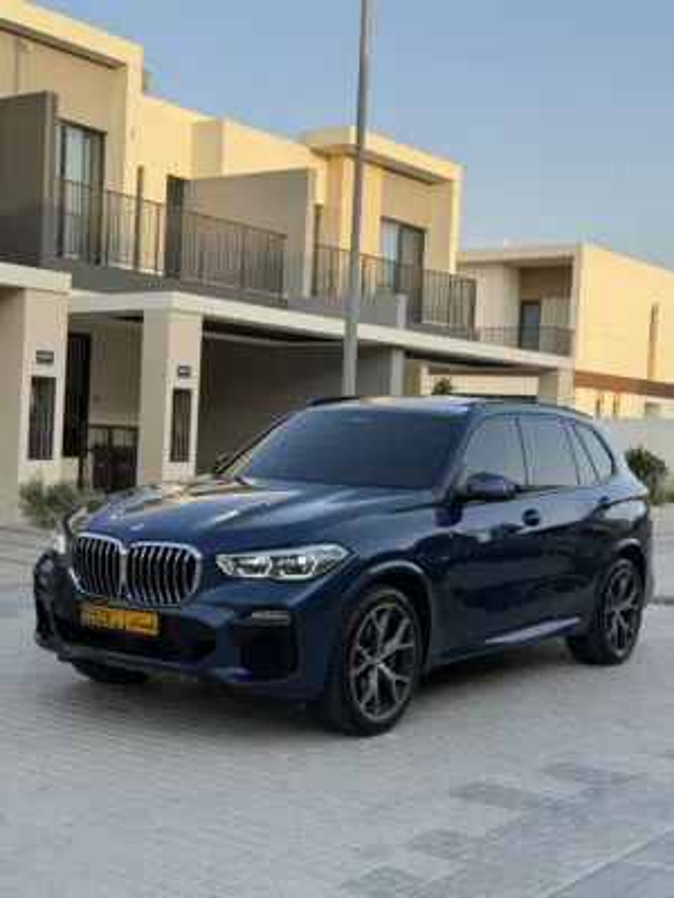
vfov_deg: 39.7
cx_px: 337
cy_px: 449
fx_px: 1246
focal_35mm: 48
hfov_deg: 30.3
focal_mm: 6.76
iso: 64
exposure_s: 1/1242
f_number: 1.78
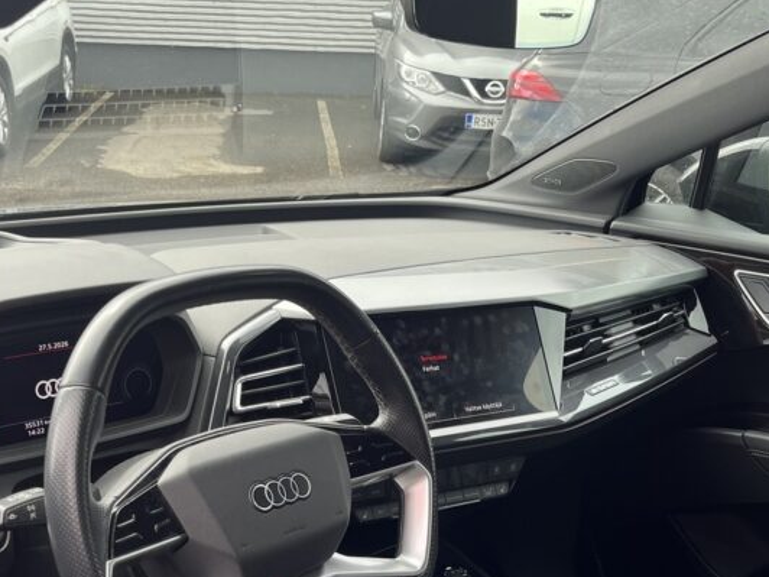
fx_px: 1111
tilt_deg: -24.7
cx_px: 335
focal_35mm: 50
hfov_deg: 38.1
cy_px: 495
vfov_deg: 28.2
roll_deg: -1.2
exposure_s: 1/172
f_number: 1.6
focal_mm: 5.1
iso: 64
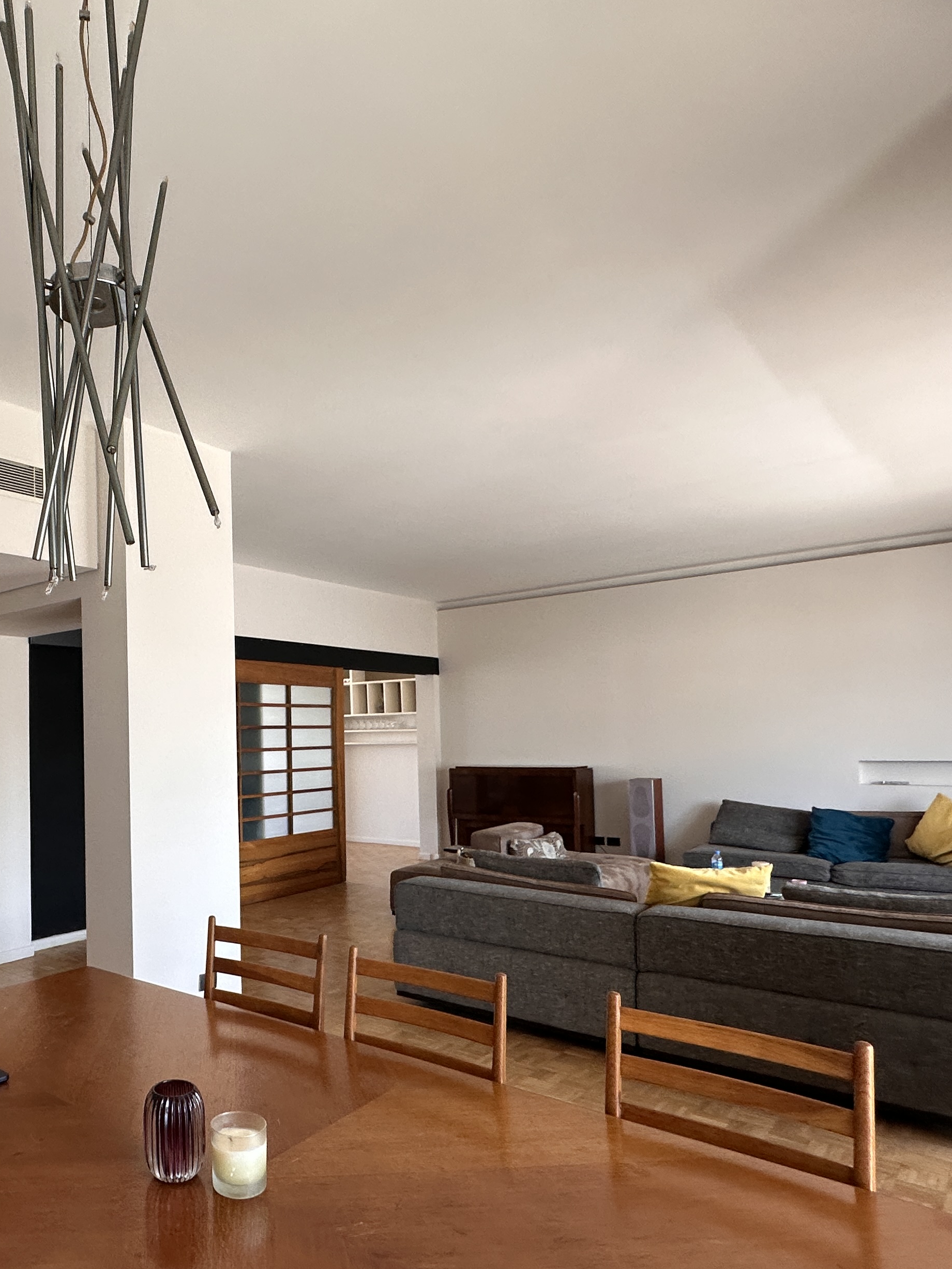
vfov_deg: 73.6
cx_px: 208
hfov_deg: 55.3
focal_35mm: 23
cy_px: 718
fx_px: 843
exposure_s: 1/99
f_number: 2.2
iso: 125
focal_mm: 2.22
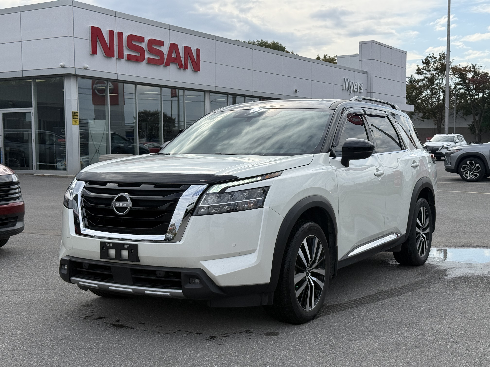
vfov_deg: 30.3
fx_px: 679
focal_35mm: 48
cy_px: 184
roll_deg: +1.6
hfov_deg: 39.7
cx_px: 245
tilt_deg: -3.8
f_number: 1.78
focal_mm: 6.76
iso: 64
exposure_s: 1/4329
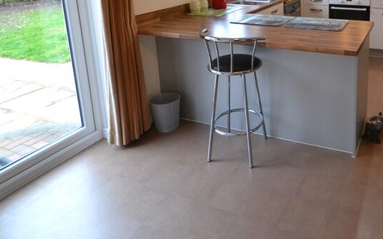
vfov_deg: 38.6
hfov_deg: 58.9
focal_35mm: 29
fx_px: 303
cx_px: 314
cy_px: 5
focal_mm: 10
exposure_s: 1/60
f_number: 3.5
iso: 800
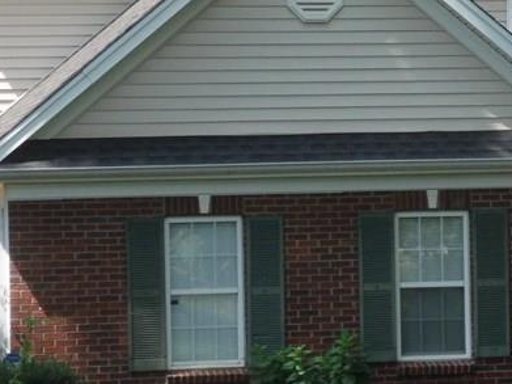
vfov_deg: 8.6
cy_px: 125
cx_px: 511
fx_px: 2558
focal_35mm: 173
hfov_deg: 11.3
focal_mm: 11.9
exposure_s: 1/500
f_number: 4.4
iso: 250
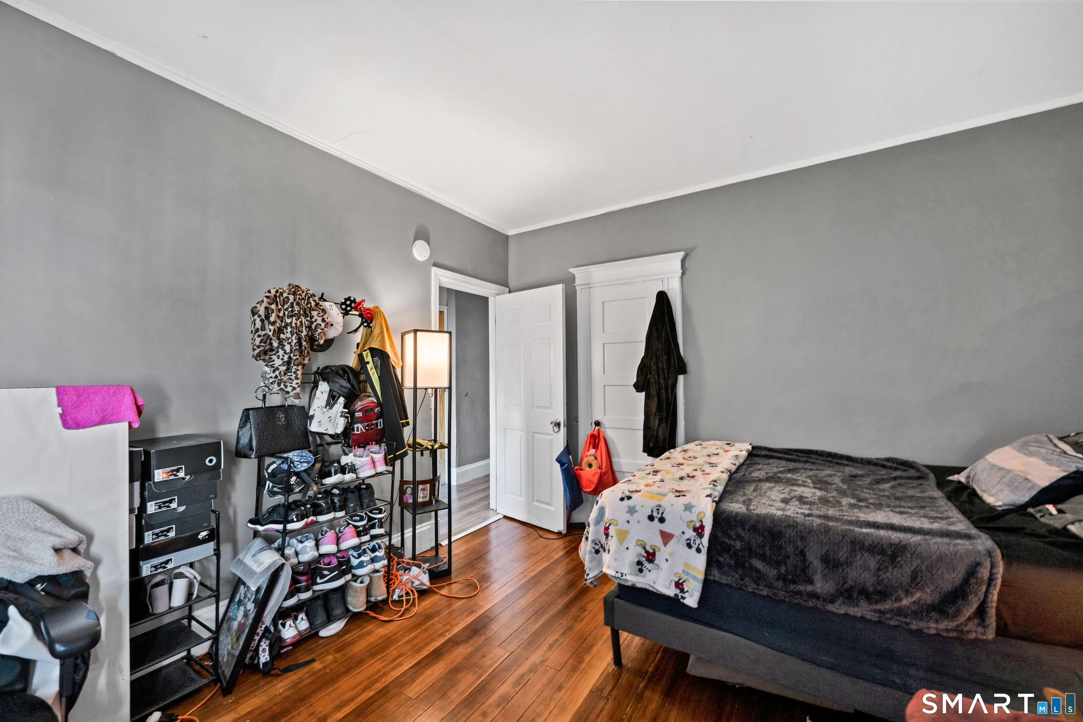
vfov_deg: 81.2
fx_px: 421
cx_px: 542
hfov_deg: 104.3
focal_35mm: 14
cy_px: 361
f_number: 8
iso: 200
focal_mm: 14
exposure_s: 1/2
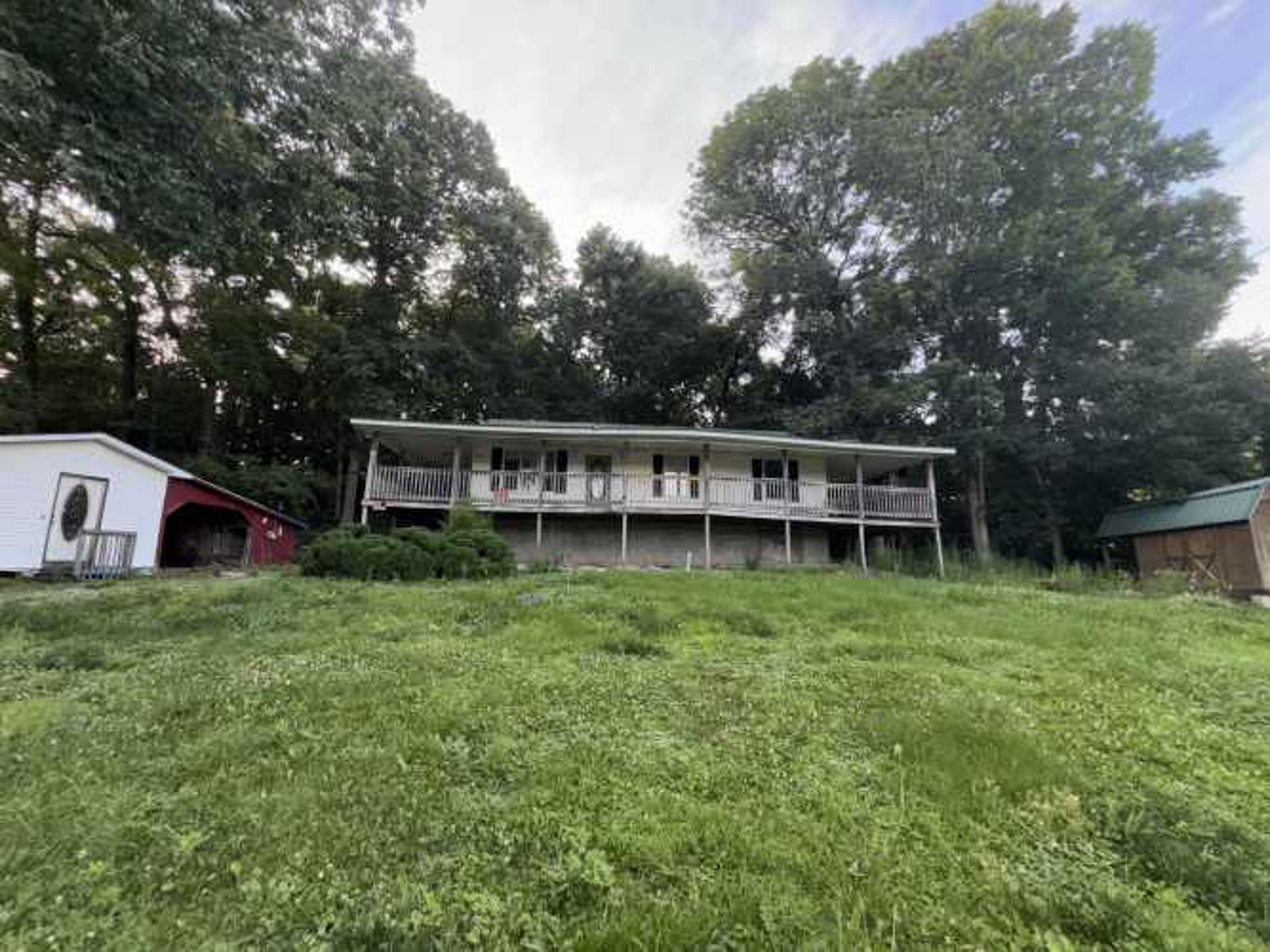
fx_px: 514
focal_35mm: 14
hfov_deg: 102.1
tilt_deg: +10.6
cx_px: 635
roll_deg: -1.0
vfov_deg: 85.7
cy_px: 476
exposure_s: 1/122
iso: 64
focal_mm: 2.22
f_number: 2.2
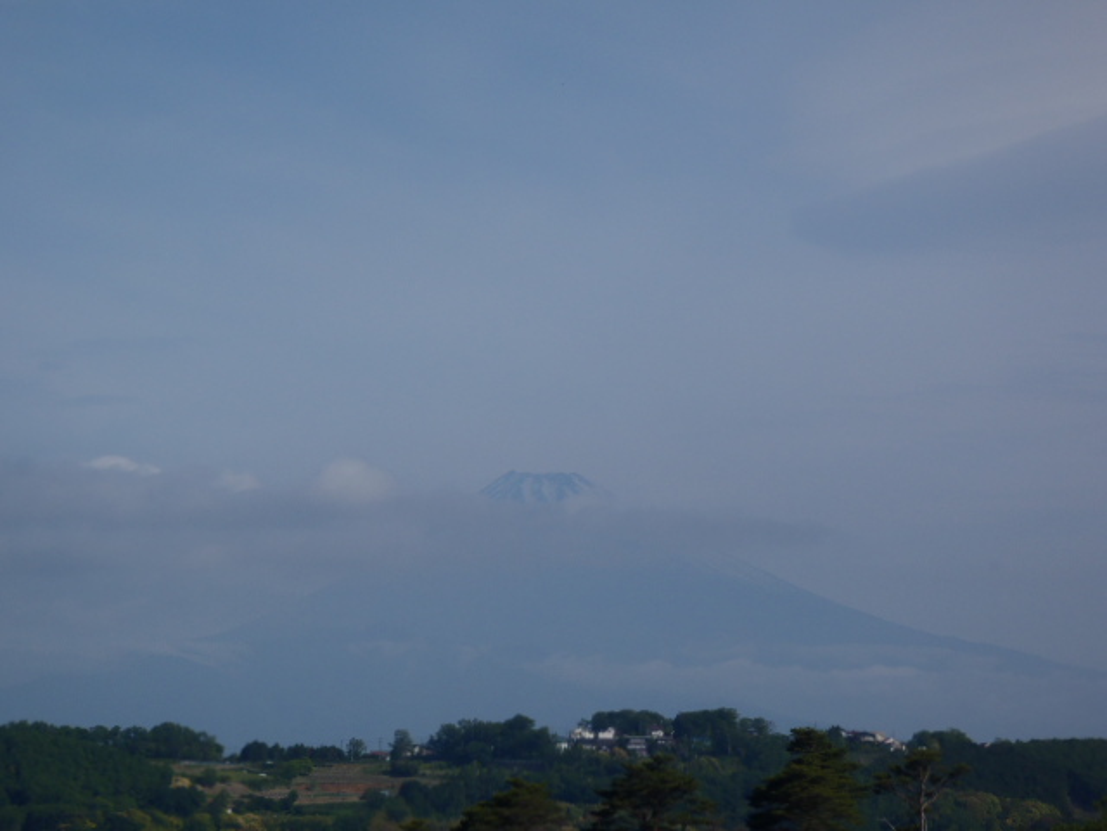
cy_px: 416
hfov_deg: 14.1
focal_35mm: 140
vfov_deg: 10.6
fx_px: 4477
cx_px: 554
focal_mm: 25
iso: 80
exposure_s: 1/640
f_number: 5.9
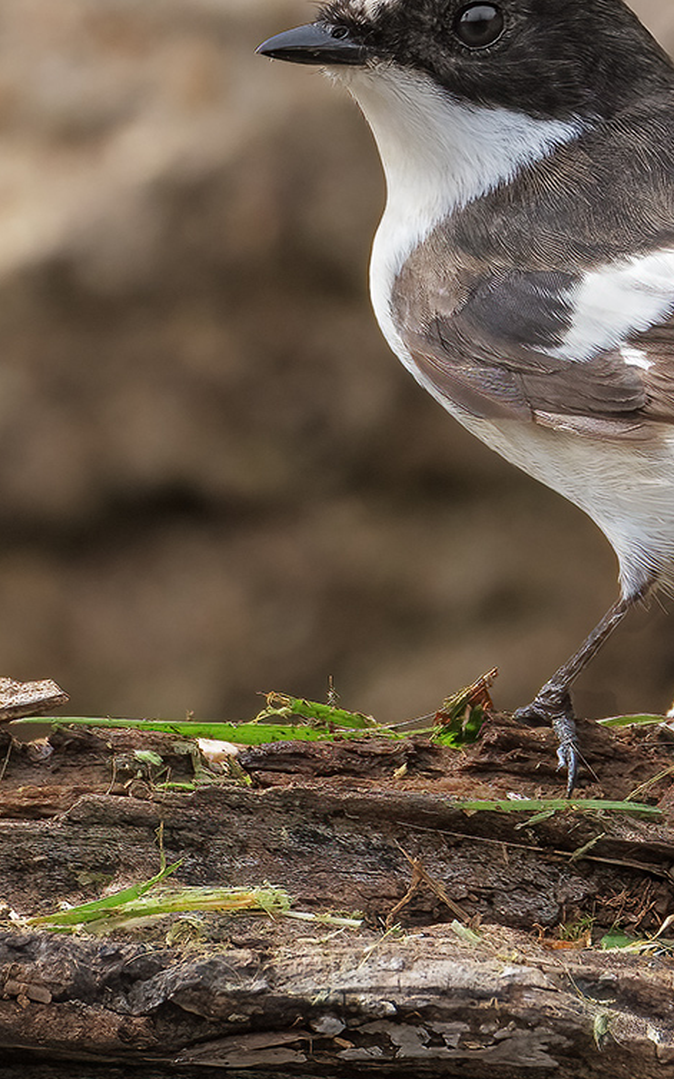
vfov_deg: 1.0
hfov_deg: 0.6
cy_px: 285
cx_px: 419
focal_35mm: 2189
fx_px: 64359
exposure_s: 1/1600
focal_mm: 600
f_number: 8
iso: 1250
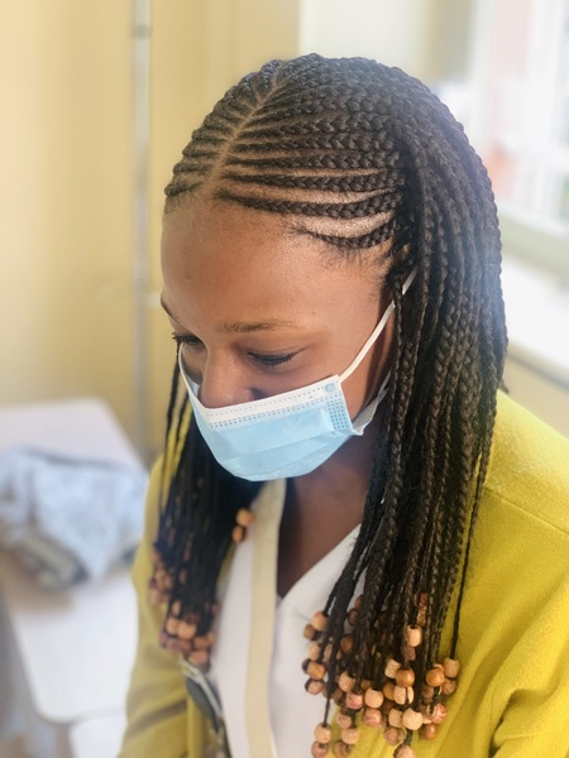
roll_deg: -1.7
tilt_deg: -20.0
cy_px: 379
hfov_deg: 28.0
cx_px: 284
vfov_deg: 36.8
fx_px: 1140
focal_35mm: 52
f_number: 2.4
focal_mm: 6
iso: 125
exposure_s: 1/65
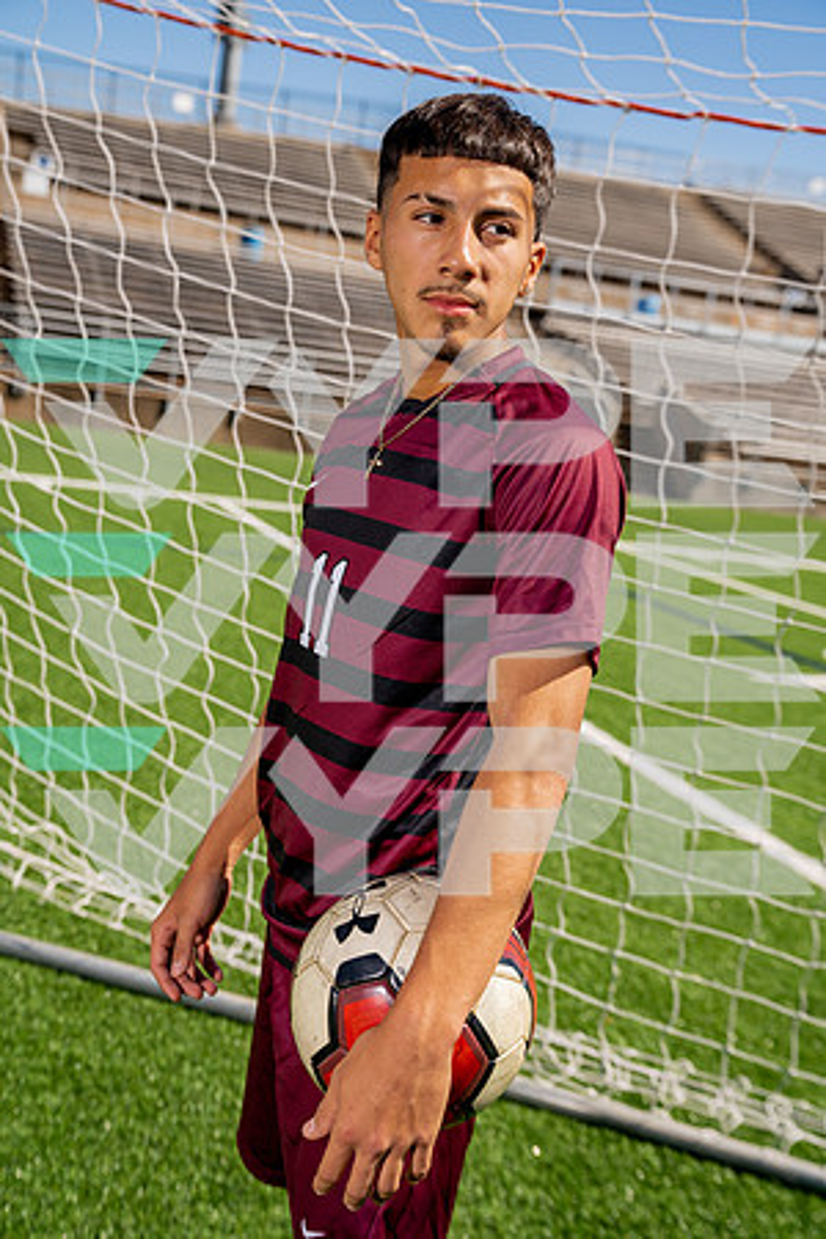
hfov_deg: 30.5
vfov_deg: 44.5
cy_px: 620
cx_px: 413
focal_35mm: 44
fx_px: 1514
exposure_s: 1/1000
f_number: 4
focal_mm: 44
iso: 100
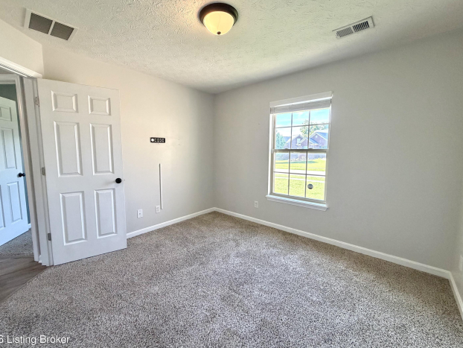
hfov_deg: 98.1
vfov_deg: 81.8
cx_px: 220
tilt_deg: -5.5
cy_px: 170
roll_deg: +0.1
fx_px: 201
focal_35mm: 15
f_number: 2.2
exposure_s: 1/120
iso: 320
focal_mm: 2.22
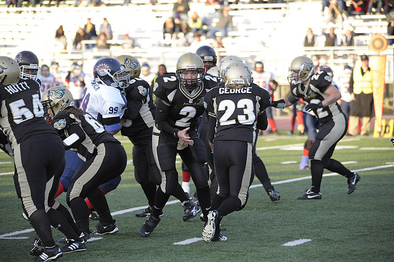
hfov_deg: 8.2
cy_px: 131
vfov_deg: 5.5
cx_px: 197
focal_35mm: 250
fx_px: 2734
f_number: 5.6
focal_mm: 250
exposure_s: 1/1000
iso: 2800
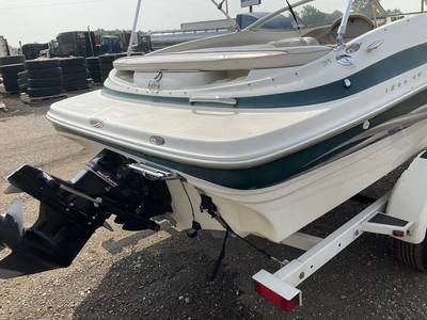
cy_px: 160
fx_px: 358
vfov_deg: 48.2
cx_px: 214
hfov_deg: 61.7
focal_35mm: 29
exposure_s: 1/1984
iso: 25
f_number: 1.8
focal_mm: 3
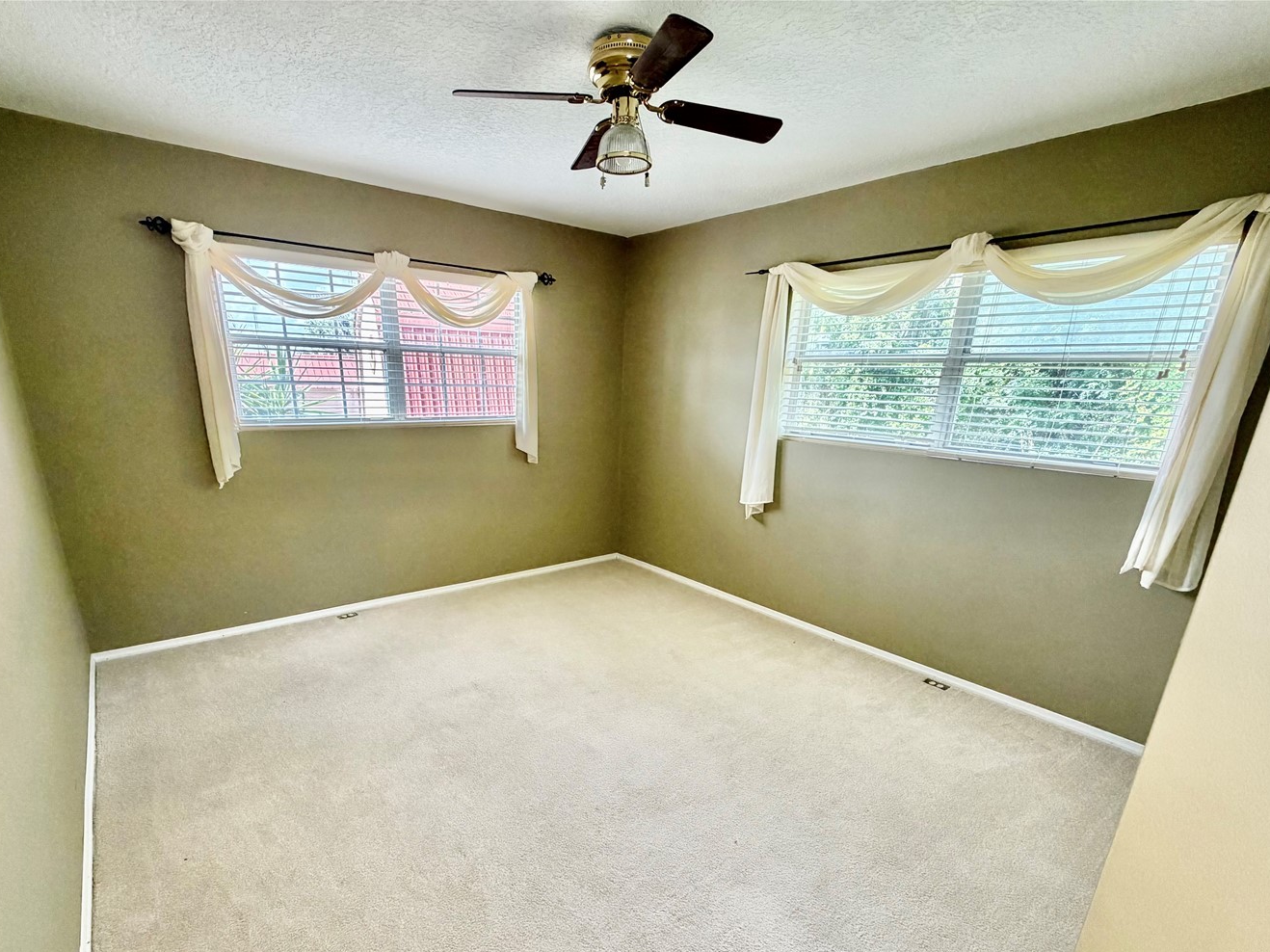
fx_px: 624
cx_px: 604
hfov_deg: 91.0
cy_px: 577
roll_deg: -1.3
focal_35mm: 17
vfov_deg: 73.8
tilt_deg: -17.9
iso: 200
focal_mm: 2.22
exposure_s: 1/121
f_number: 2.2
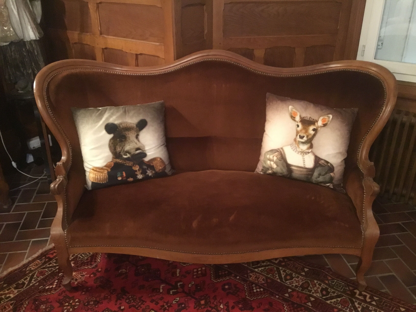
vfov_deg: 45.4
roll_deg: -0.3
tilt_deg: -26.3
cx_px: 208
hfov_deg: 58.4
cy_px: 156
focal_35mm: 31
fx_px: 373
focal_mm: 3.3
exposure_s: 1/17
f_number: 2.4
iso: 640
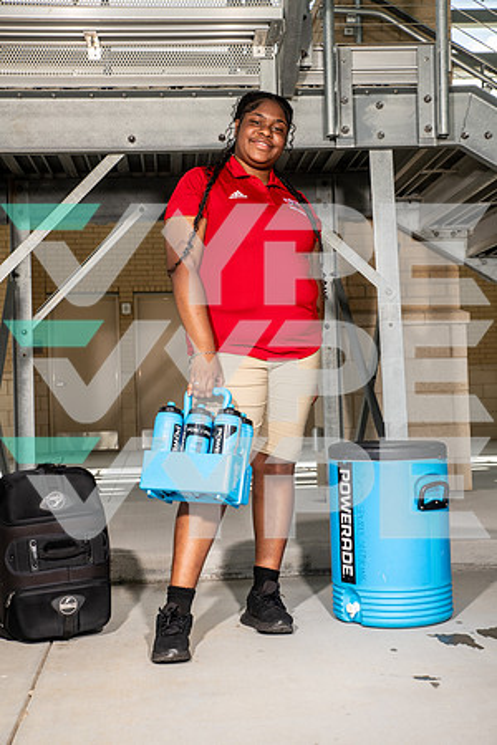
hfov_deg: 28.1
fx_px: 994
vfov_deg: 41.1
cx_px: 248
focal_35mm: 48
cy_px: 372
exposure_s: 1/320
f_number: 7.1
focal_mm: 48
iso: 200
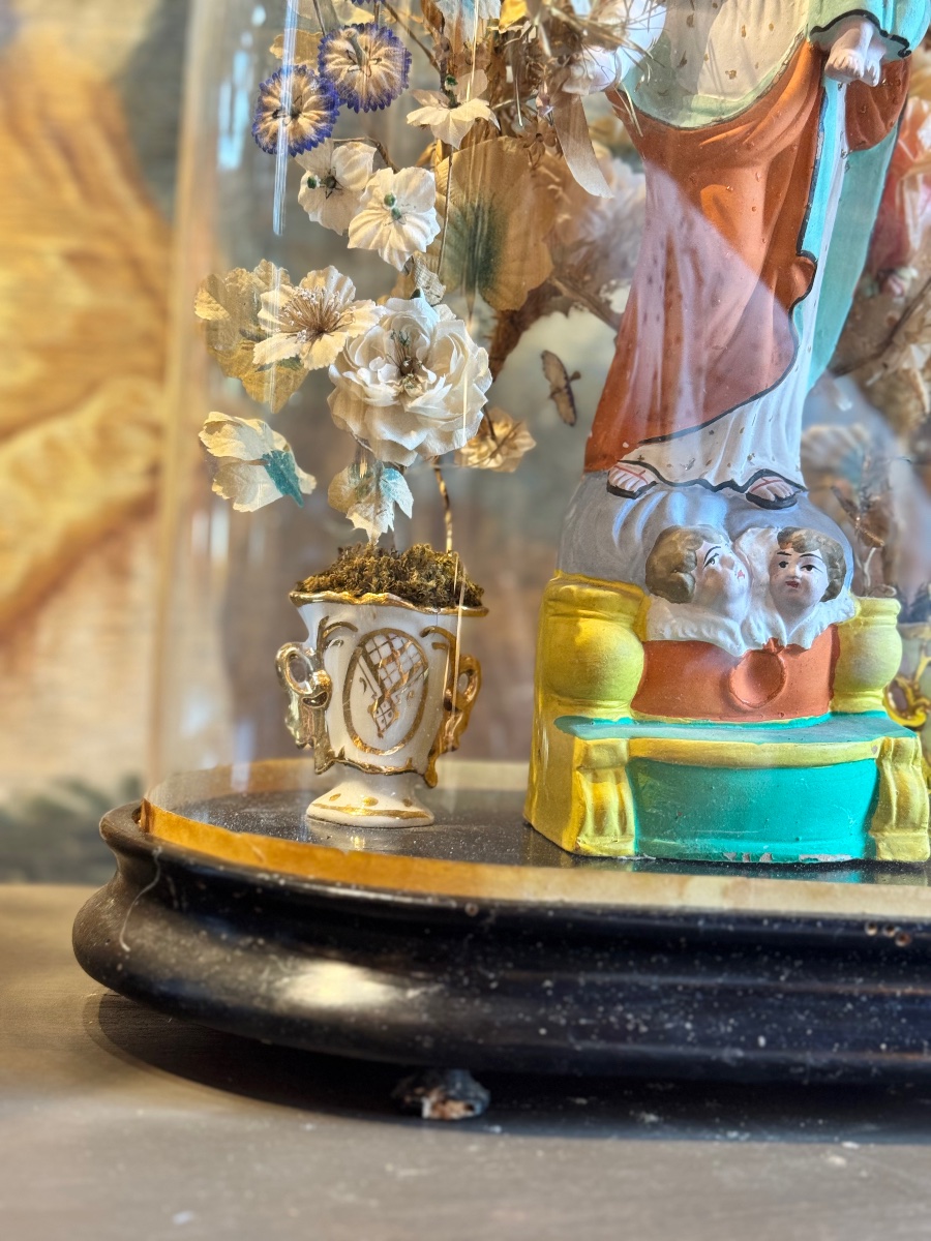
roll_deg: -5.0
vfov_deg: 39.7
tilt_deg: -0.6
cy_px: 620
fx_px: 1721
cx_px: 466
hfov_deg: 30.3
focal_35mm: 48
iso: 200
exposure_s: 1/50
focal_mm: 6.76
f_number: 1.78
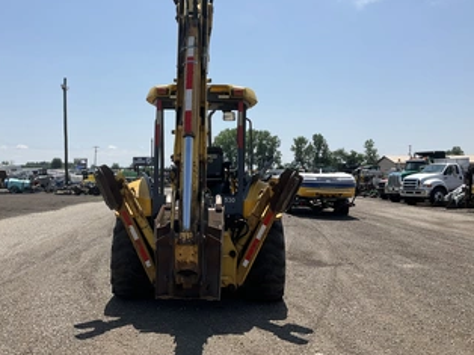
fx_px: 506
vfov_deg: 38.4
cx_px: 198
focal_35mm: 37
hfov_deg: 50.0
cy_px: 139
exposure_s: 1/2538
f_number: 1.8
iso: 25
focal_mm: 3
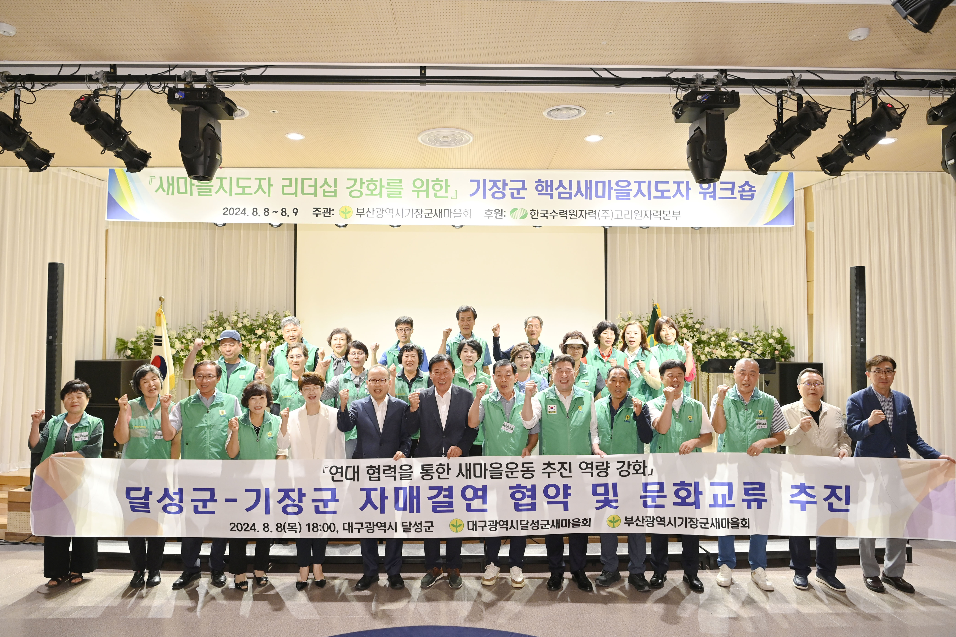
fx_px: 637
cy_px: 318
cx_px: 478
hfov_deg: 73.7
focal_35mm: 24
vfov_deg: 53.1
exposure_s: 1/125
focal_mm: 24
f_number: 4
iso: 2500
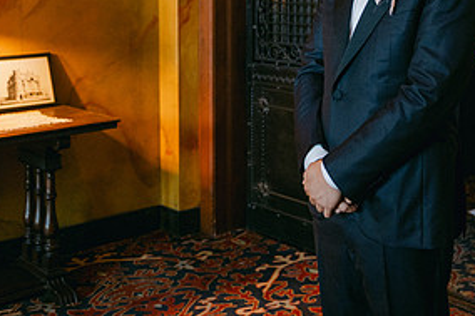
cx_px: 301
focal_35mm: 59
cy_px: 23
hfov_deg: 33.8
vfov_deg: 22.3
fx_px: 778
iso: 3200
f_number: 2.8
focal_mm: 28
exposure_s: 1/100
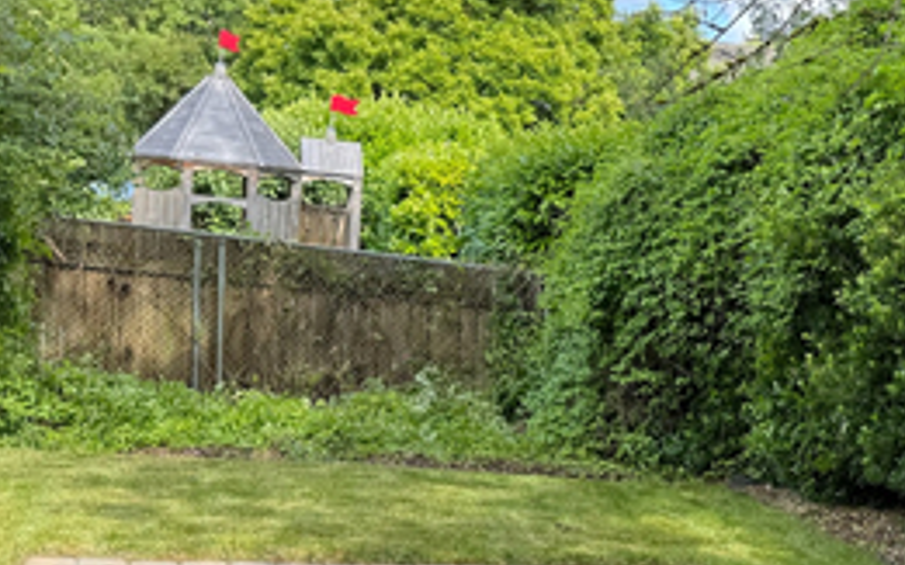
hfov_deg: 29.1
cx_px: 945
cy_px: 440
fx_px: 1603
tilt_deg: -6.9
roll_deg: -3.5
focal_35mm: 65
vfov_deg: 19.8
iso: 80
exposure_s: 1/499
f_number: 1.78
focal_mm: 6.76
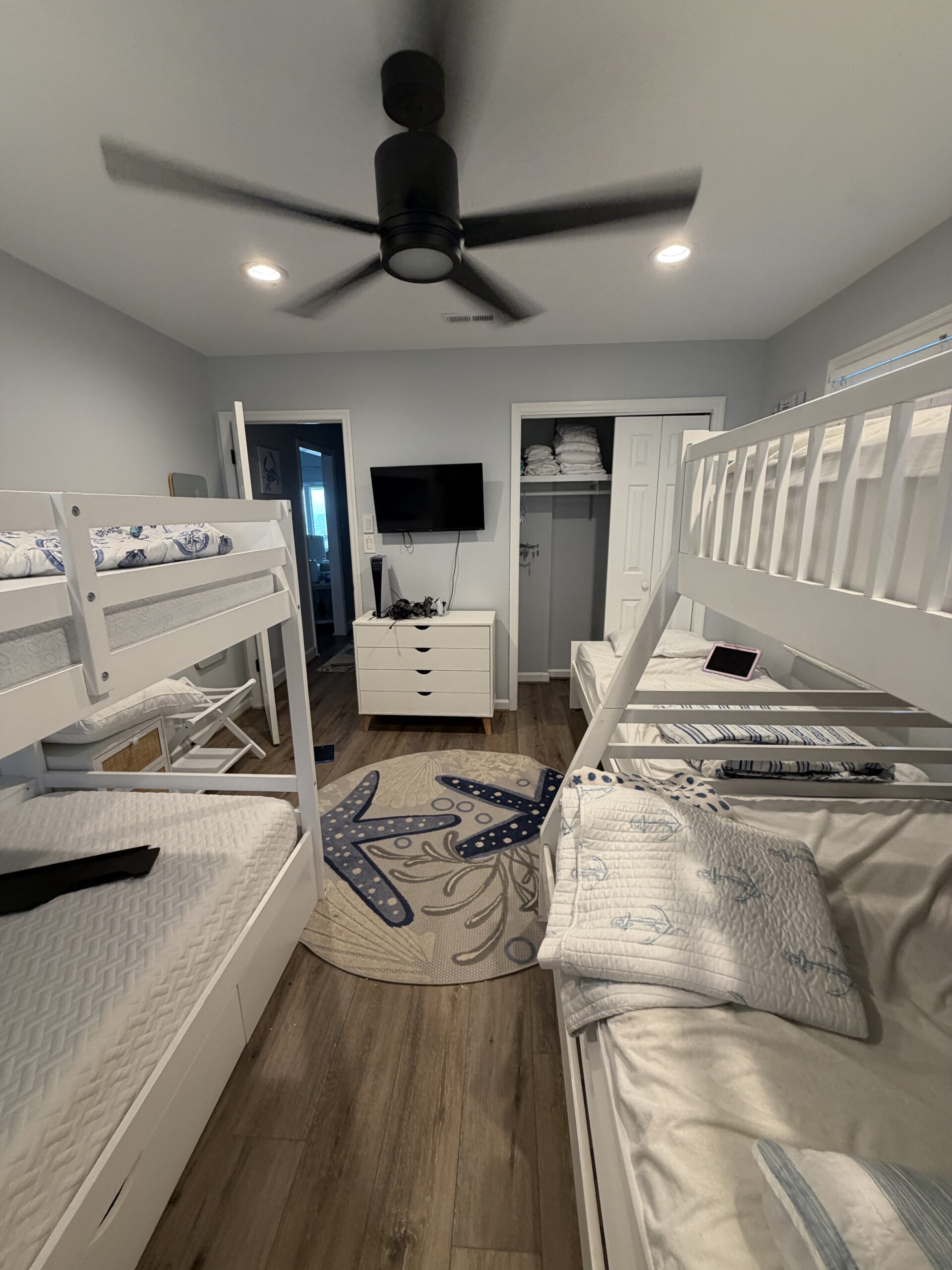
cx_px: 476
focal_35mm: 14
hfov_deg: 85.7
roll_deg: +2.2
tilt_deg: -13.4
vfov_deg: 102.1
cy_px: 635
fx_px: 513
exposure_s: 1/60
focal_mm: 2.22
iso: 250
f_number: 2.2
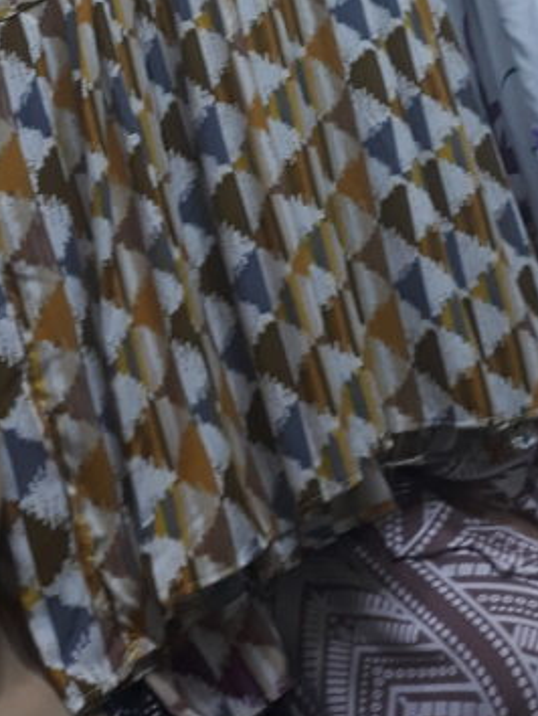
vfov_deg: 22.1
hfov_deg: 18.8
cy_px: -247
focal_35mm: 78
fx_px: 1614
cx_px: 415
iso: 64
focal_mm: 3.6
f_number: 1.9
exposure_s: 1/100
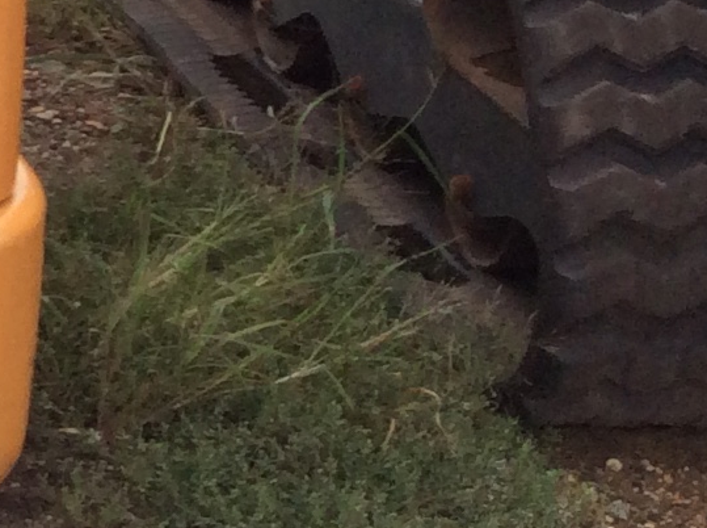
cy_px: -319
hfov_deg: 11.2
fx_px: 3139
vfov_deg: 9.3
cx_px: -878
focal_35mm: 154
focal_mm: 3.3
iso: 32
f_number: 2.4
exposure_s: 1/590
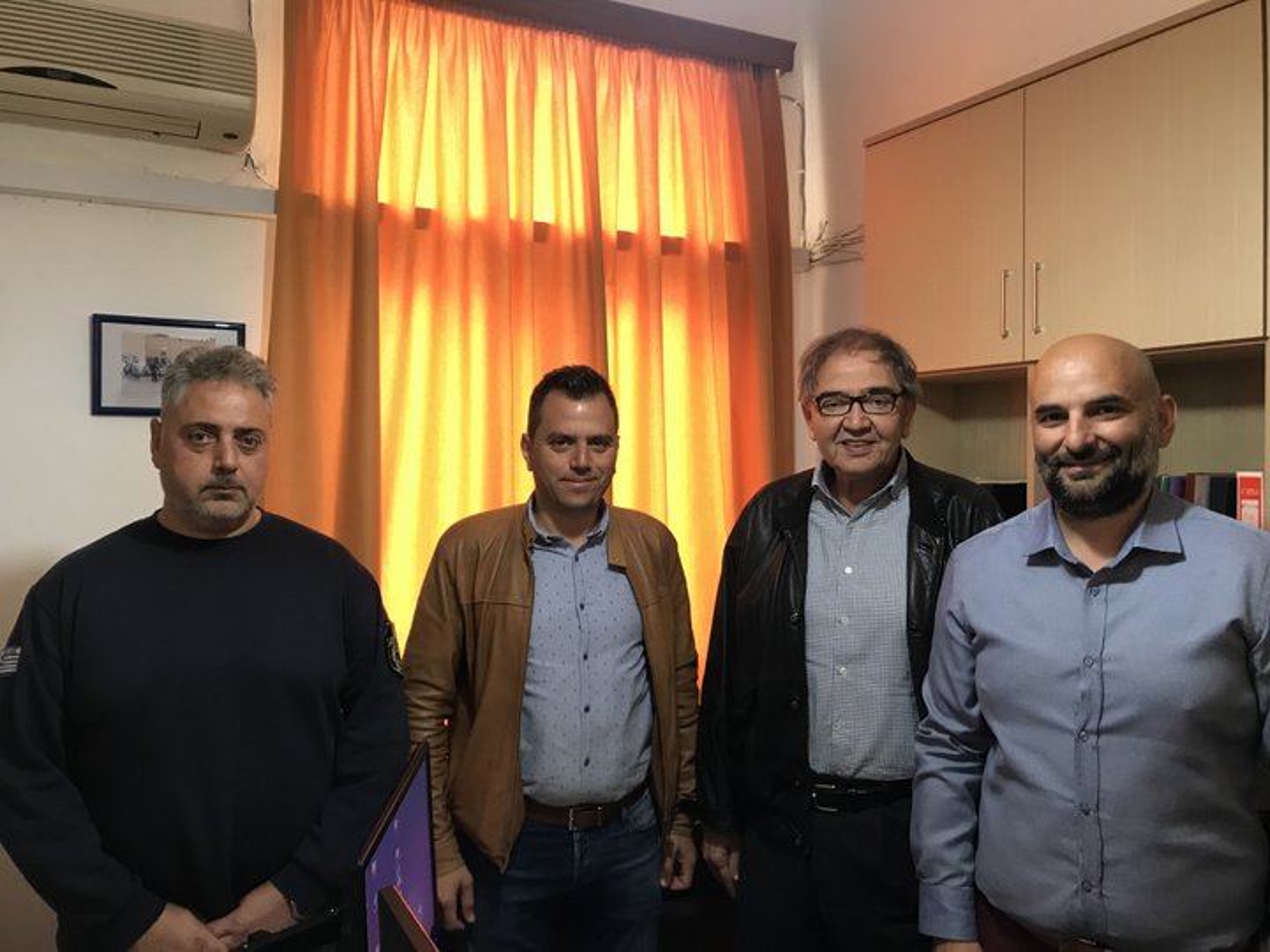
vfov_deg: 49.7
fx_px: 1027
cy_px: 476
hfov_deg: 63.4
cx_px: 635
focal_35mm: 28
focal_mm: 3.99
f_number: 1.8
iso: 50
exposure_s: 1/17
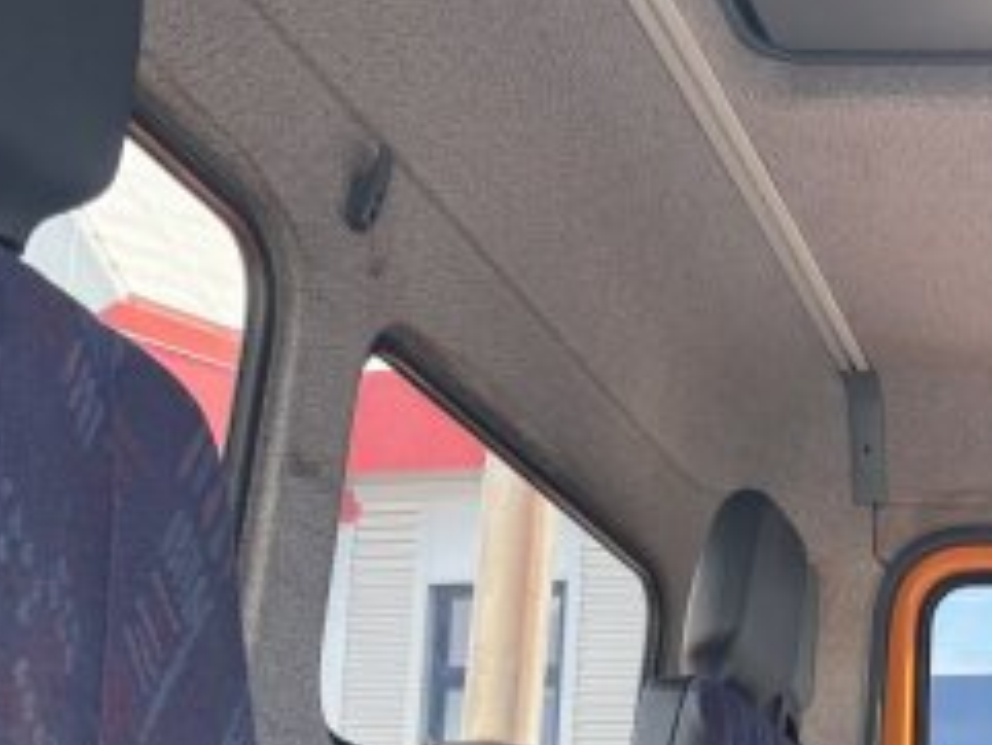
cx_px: 922
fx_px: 1978
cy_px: 774
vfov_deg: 20.5
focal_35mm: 69
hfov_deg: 27.0
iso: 50
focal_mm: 5.7
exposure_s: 1/887
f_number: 1.5
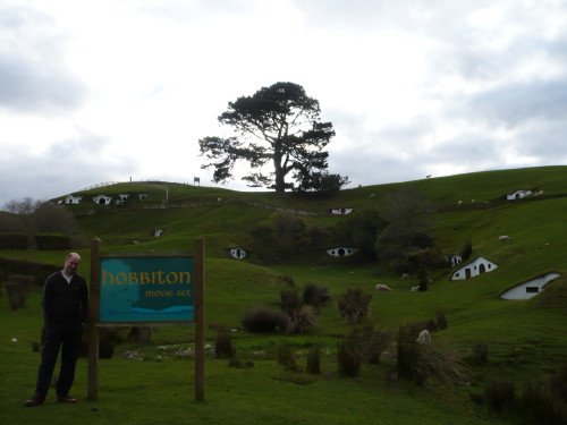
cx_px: 284
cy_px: 212
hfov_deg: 52.6
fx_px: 573
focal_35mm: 35
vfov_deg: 40.7
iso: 100
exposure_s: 1/400
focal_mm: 5.8
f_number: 2.8
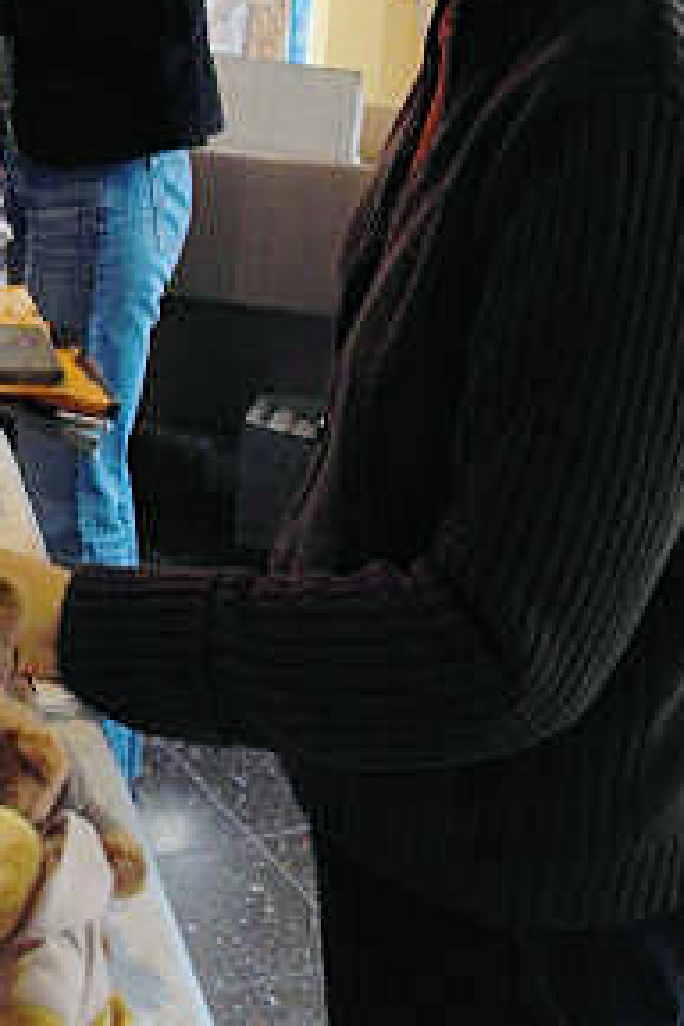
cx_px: -9
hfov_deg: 18.9
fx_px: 1995
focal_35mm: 70
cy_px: 82
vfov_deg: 27.7
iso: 400
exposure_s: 1/25
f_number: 3.5
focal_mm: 18
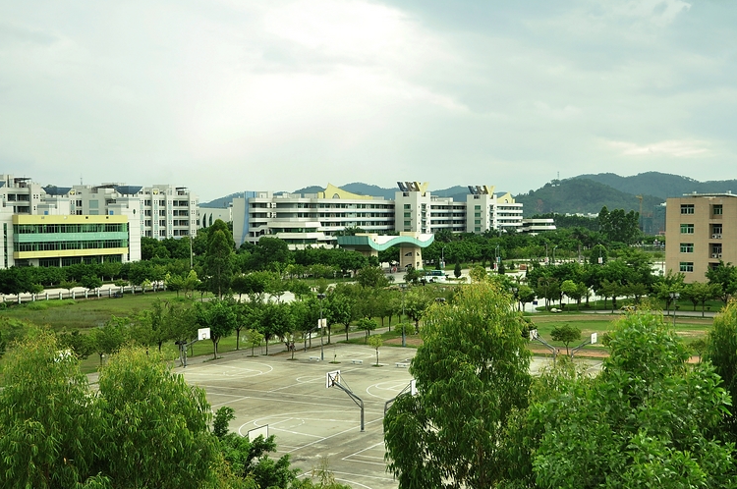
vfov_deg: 26.4
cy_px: 252
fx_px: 1043
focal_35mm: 51
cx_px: 387
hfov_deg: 38.9
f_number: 5.6
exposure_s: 1/320
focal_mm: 30
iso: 200
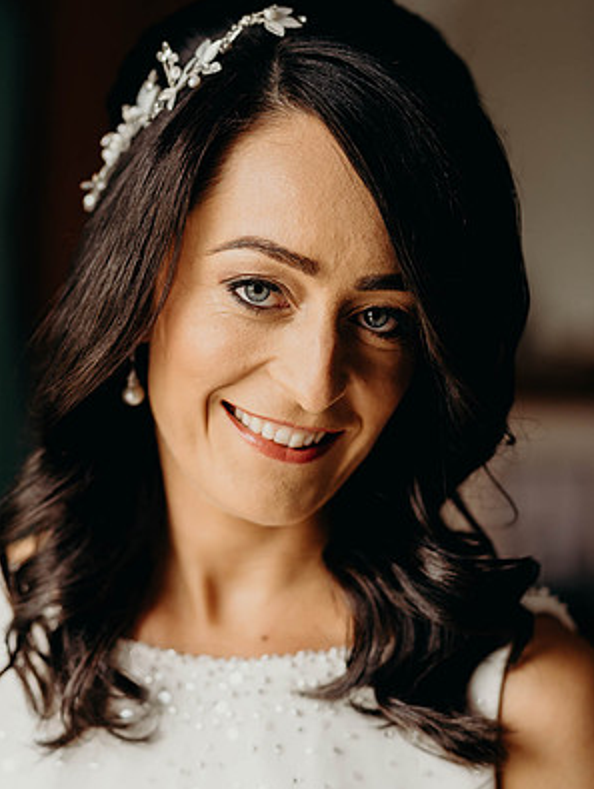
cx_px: 298
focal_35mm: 93
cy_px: 382
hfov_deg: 15.9
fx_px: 2124
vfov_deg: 21.1
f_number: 2
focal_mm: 85
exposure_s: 1/200
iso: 400
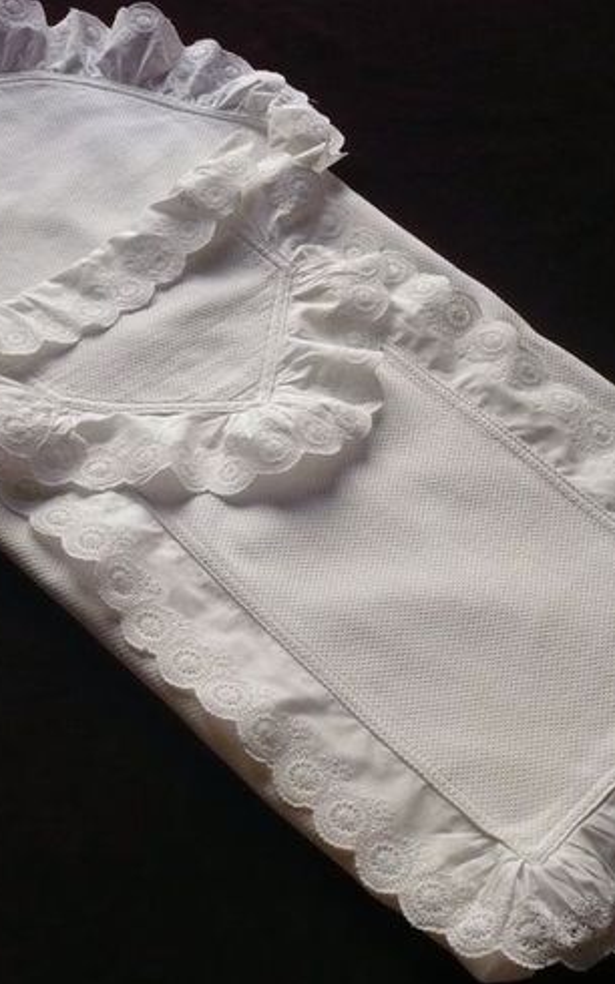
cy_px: 490
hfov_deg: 24.4
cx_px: 255
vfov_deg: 38.2
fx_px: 1422
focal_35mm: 53
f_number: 2.8
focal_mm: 5.8
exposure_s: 1/500
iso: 400
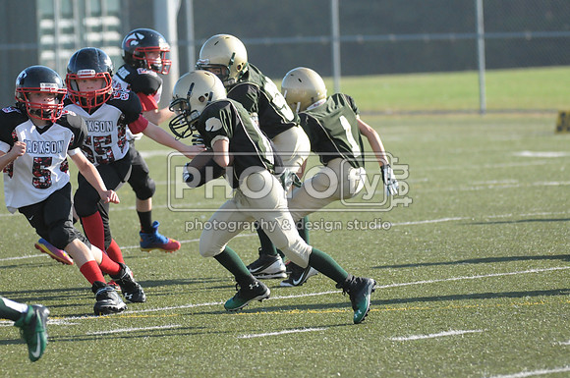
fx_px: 4743
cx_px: 285
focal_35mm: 300
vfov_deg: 4.6
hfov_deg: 6.9
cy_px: 189
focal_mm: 200
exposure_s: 1/4000
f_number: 4
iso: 1600
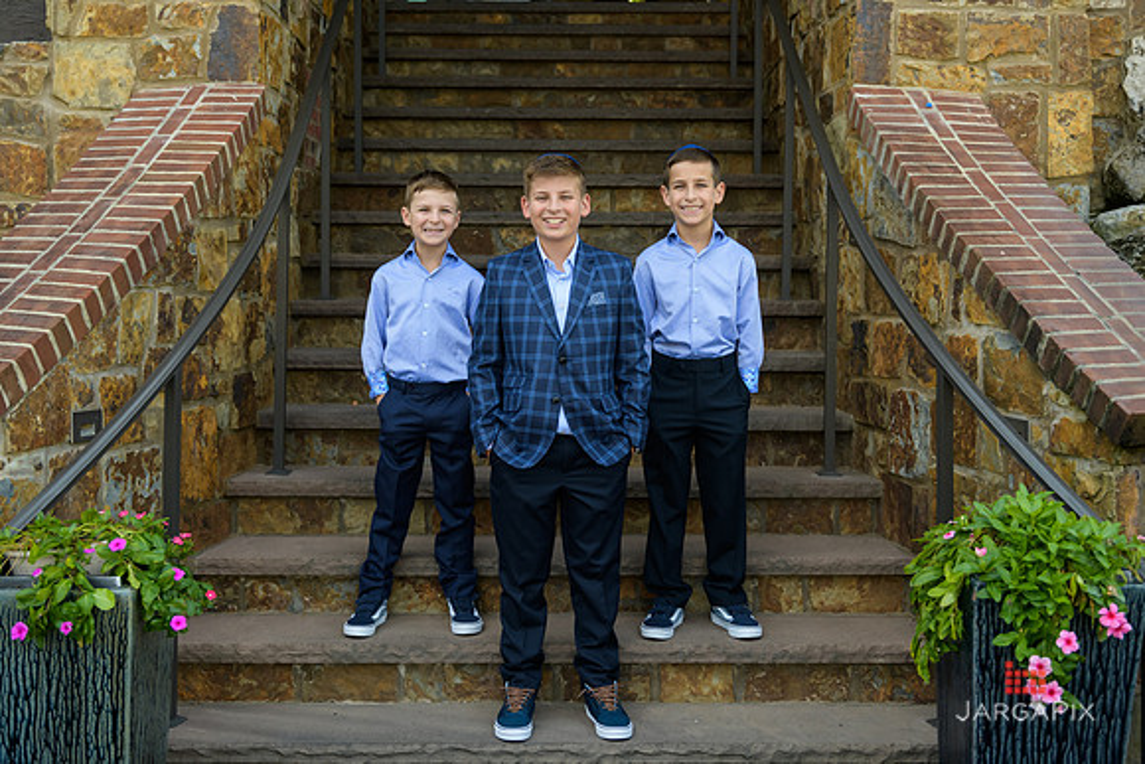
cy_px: 306
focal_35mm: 43
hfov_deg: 45.3
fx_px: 1374
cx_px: 572
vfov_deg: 31.0
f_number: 3.2
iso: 200
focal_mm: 36
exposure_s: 1/800
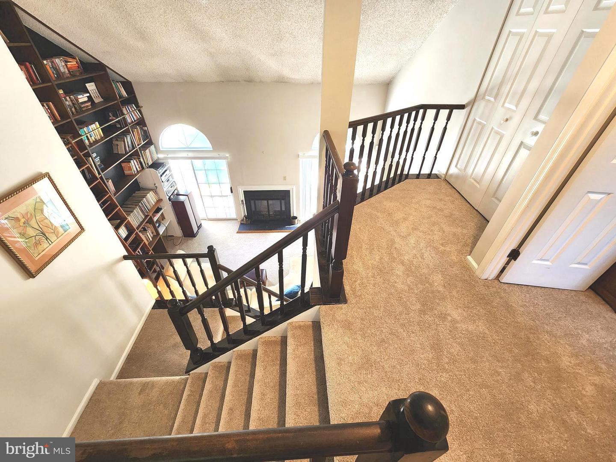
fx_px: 231
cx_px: 308
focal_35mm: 13
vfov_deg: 89.9
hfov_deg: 106.2
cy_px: 231
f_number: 2.2
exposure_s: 1/60
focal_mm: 2.2
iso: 200
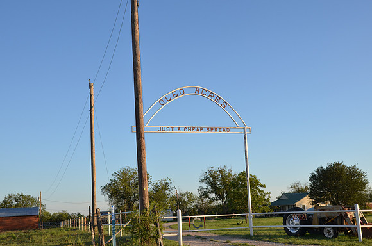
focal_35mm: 42
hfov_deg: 46.5
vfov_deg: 31.7
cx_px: 186
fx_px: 433
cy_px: 123
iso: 180
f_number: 8
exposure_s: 1/250
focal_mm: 28
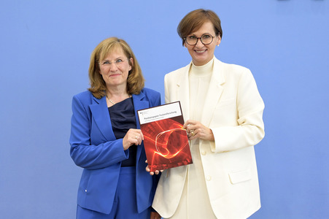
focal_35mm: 52
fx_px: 475
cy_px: 110
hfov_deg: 38.2
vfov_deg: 26.0
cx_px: 164
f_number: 5.6
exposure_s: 1/400
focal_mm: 52
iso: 5000
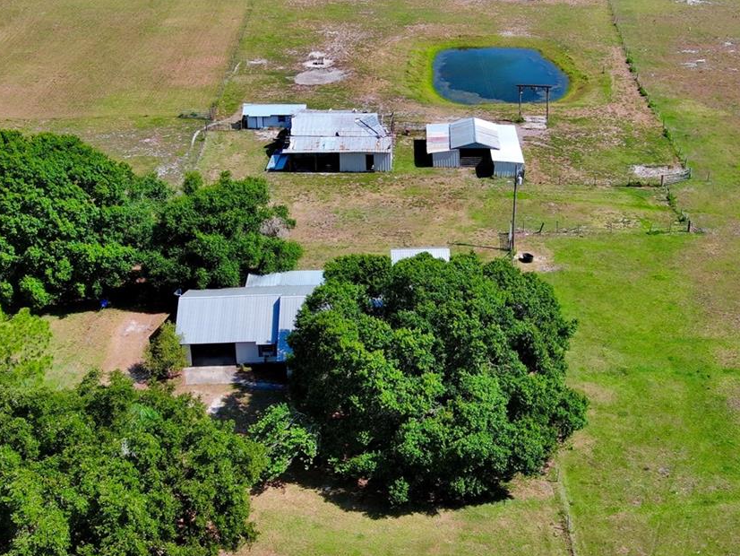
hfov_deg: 35.4
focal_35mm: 54
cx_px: 454
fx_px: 1155
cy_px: 232
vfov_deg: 27.0
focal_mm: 10.57
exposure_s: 1/320
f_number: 9
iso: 100
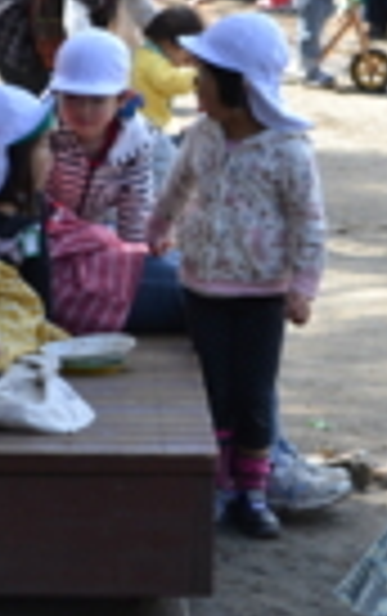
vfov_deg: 8.5
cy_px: 259
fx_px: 4130
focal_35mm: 245
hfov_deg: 5.4
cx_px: 324
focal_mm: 55
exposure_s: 1/125
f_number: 5.6
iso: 220
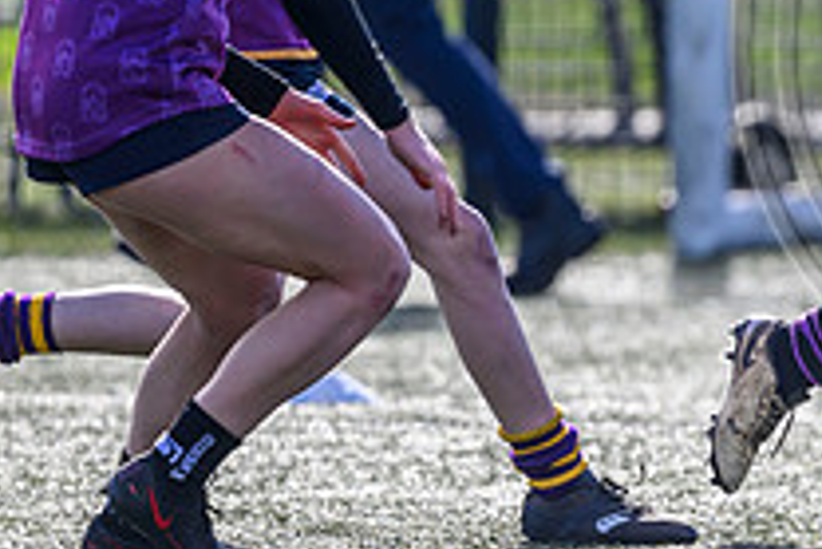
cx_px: 1201
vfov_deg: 0.9
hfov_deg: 1.4
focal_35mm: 1506
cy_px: 311
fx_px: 34410
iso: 200
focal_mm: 400
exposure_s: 1/1250
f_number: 3.2
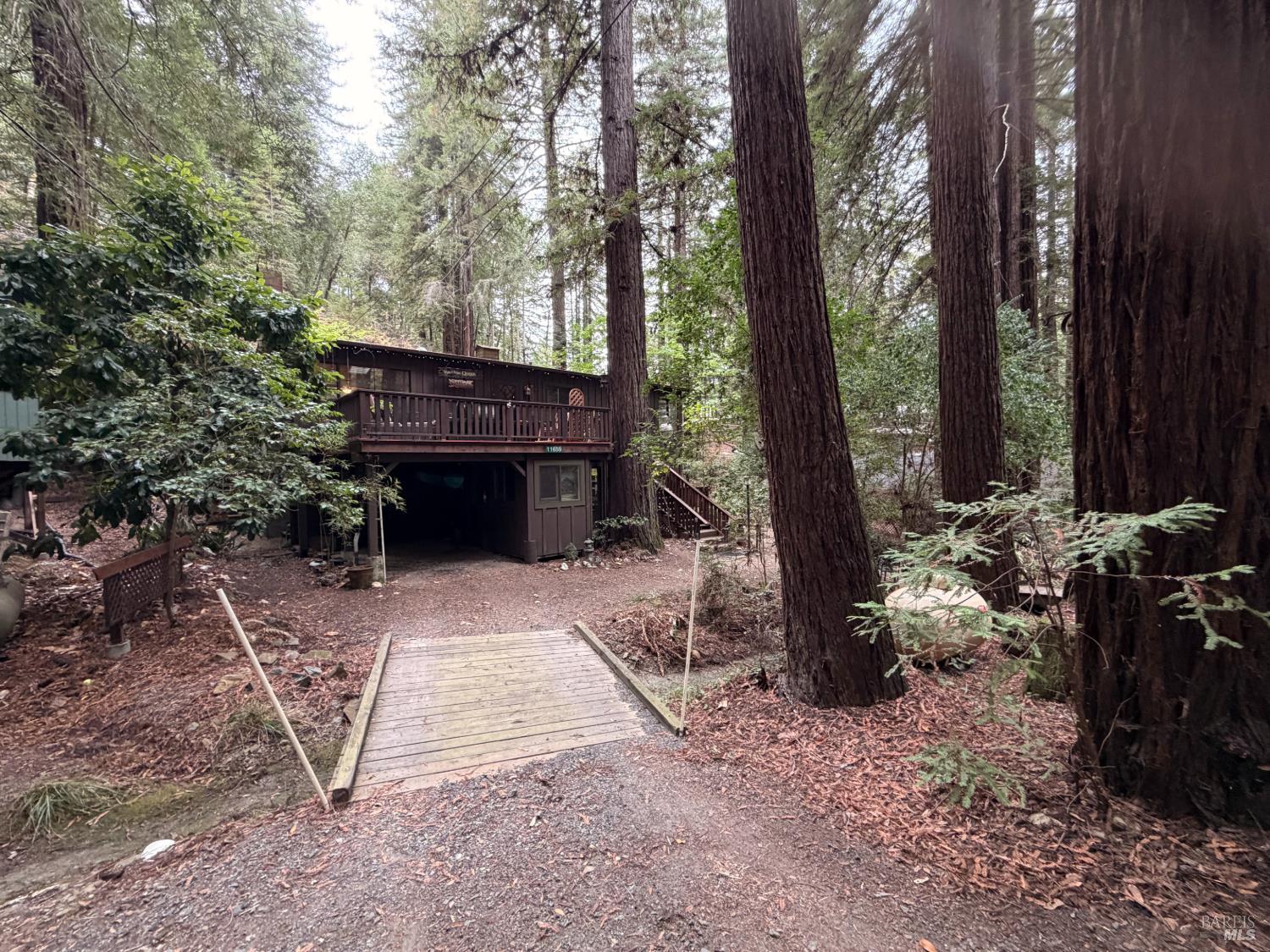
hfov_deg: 102.1
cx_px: 635
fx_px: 514
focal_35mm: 14
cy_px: 476
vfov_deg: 85.7
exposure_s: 1/71
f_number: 2.2
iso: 320
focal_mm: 2.22
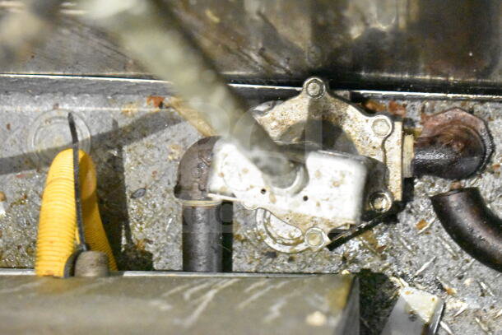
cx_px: 251
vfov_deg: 18.2
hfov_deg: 27.0
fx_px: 1046
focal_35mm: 75
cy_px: 168
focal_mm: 50
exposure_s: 1/15
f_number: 5.6
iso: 25600
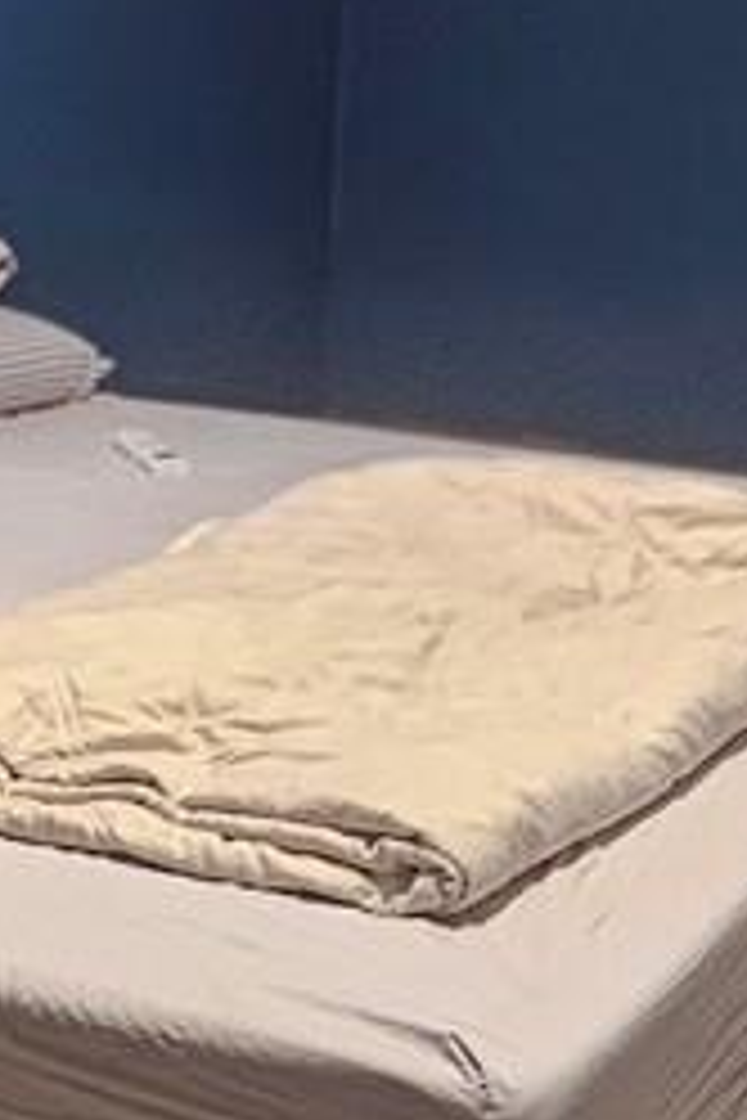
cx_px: -90
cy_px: 553
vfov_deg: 23.4
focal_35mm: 87
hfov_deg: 15.3
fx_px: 2708
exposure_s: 1/30
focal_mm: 2.2
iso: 320
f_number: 2.2
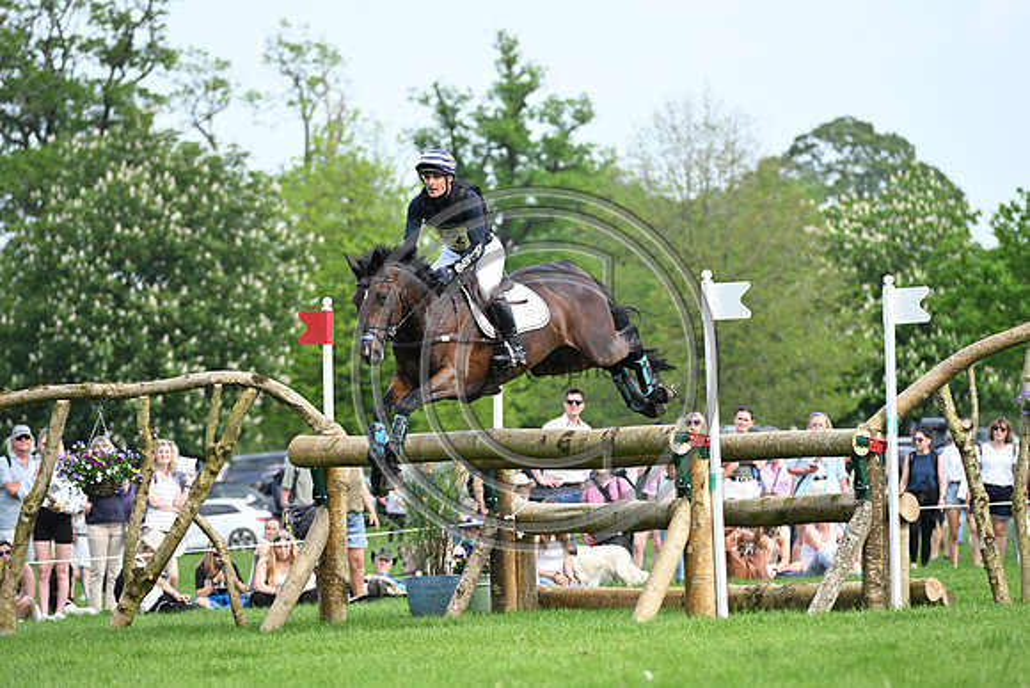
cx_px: 515
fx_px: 5723
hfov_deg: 10.3
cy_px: 344
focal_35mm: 200
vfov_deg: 6.9
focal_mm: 200
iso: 560
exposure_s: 1/1250
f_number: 5
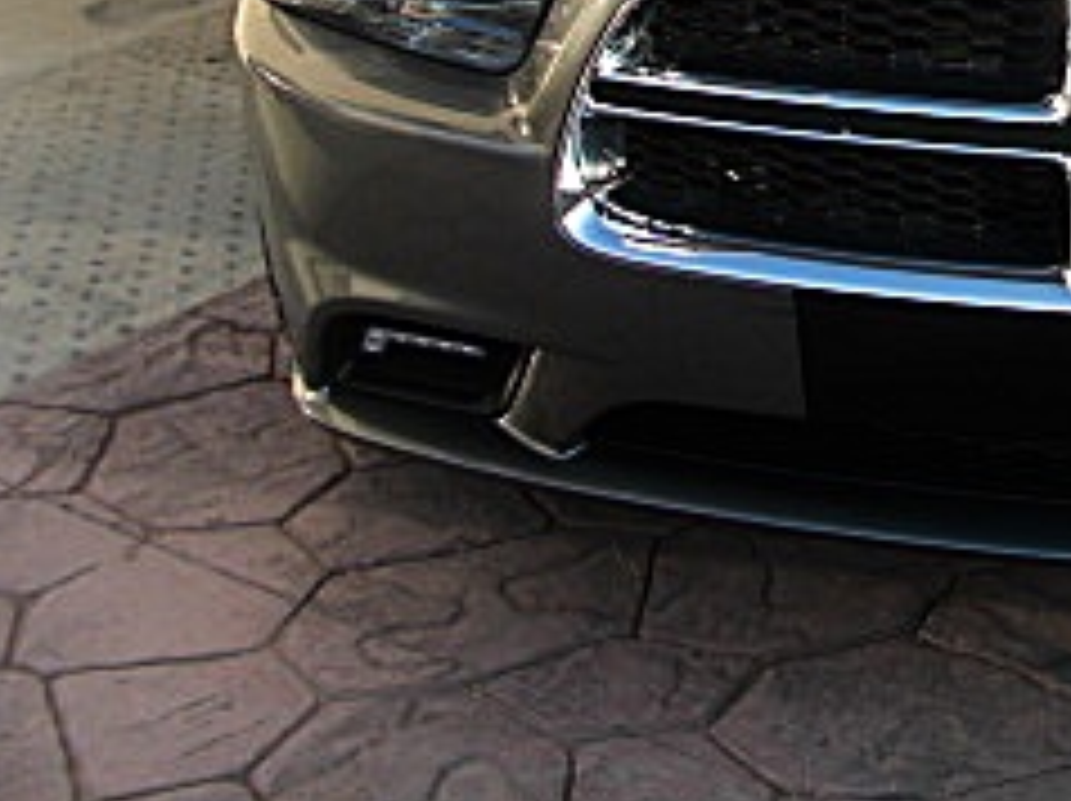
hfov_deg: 19.2
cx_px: 1256
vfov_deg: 14.5
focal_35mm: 97
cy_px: -252
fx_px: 2998
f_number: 2.8
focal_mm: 6.3
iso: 50
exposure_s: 1/200
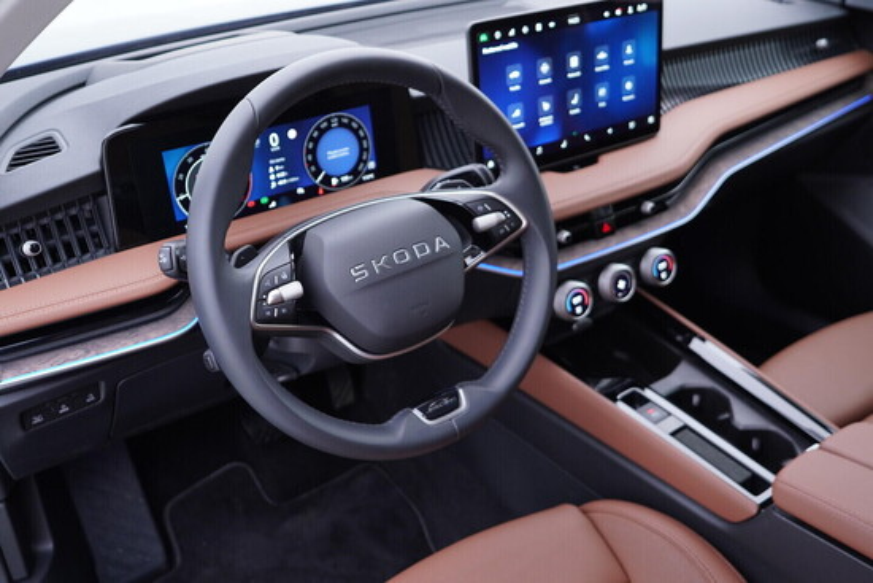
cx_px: 436
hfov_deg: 53.1
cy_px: 292
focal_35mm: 36
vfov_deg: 36.9
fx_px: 873
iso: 250
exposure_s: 1/40
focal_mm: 24
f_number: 2.8
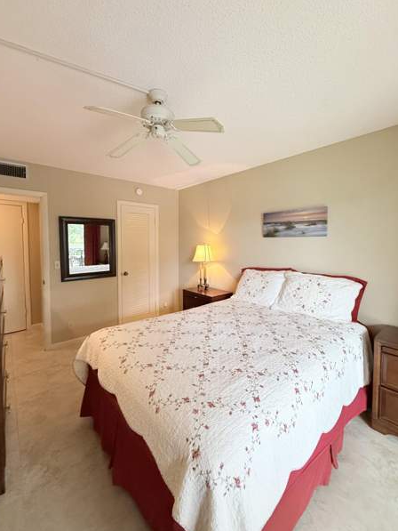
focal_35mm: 15
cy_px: 255
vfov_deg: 98.1
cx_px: 203
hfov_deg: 81.8
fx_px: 230
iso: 500
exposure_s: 1/120
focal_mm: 2.22
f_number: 2.2
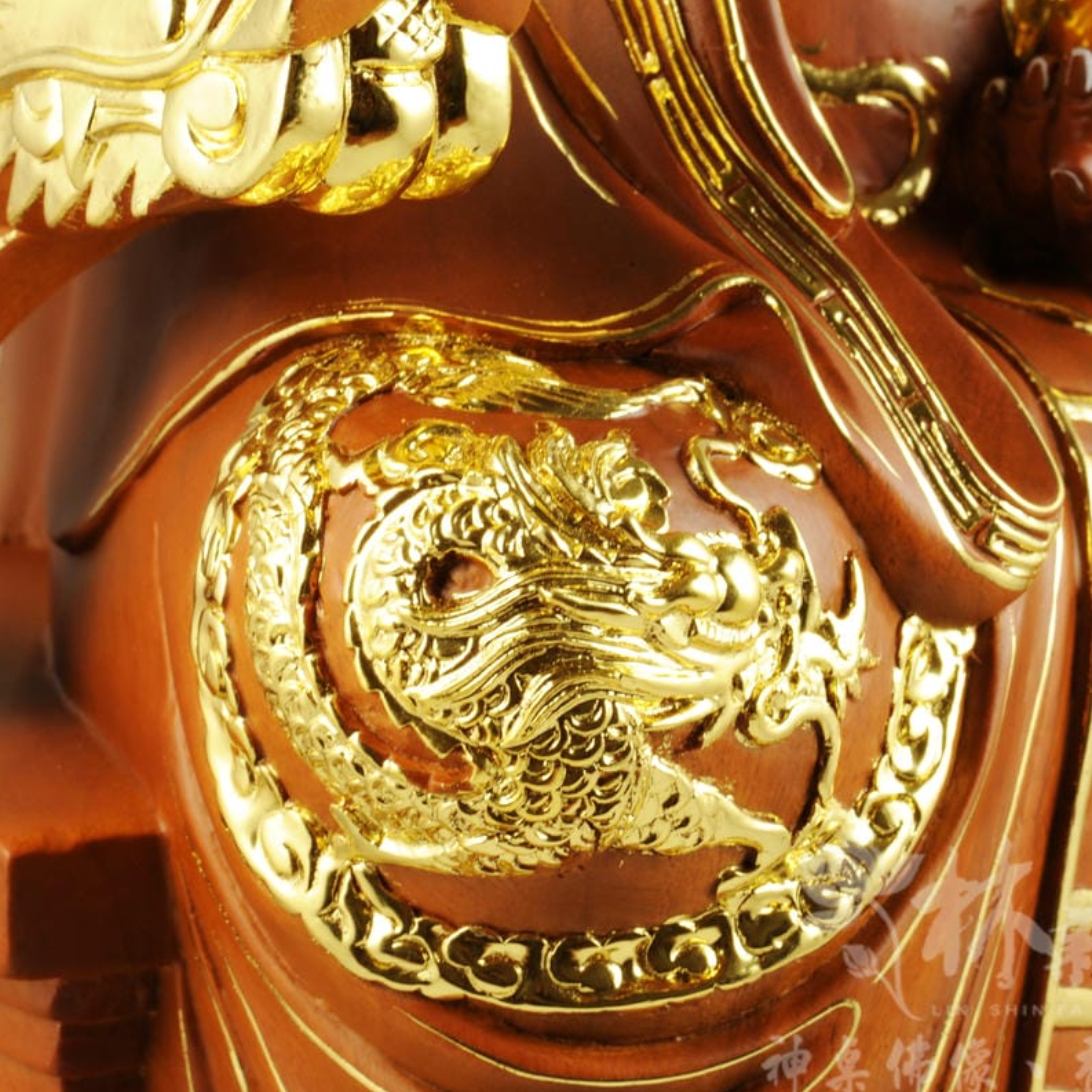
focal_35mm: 135
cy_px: 548
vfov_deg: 12.9
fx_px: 4818
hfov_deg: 12.9
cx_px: 483
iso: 800
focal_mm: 105
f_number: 25
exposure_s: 1/2.5
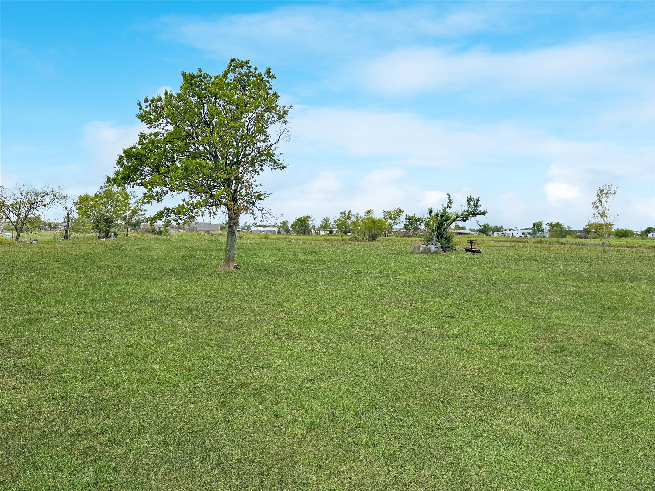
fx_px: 454
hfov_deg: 71.6
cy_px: 246
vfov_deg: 56.8
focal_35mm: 24
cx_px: 328
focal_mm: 6.86
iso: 80
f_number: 1.78
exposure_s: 1/3058
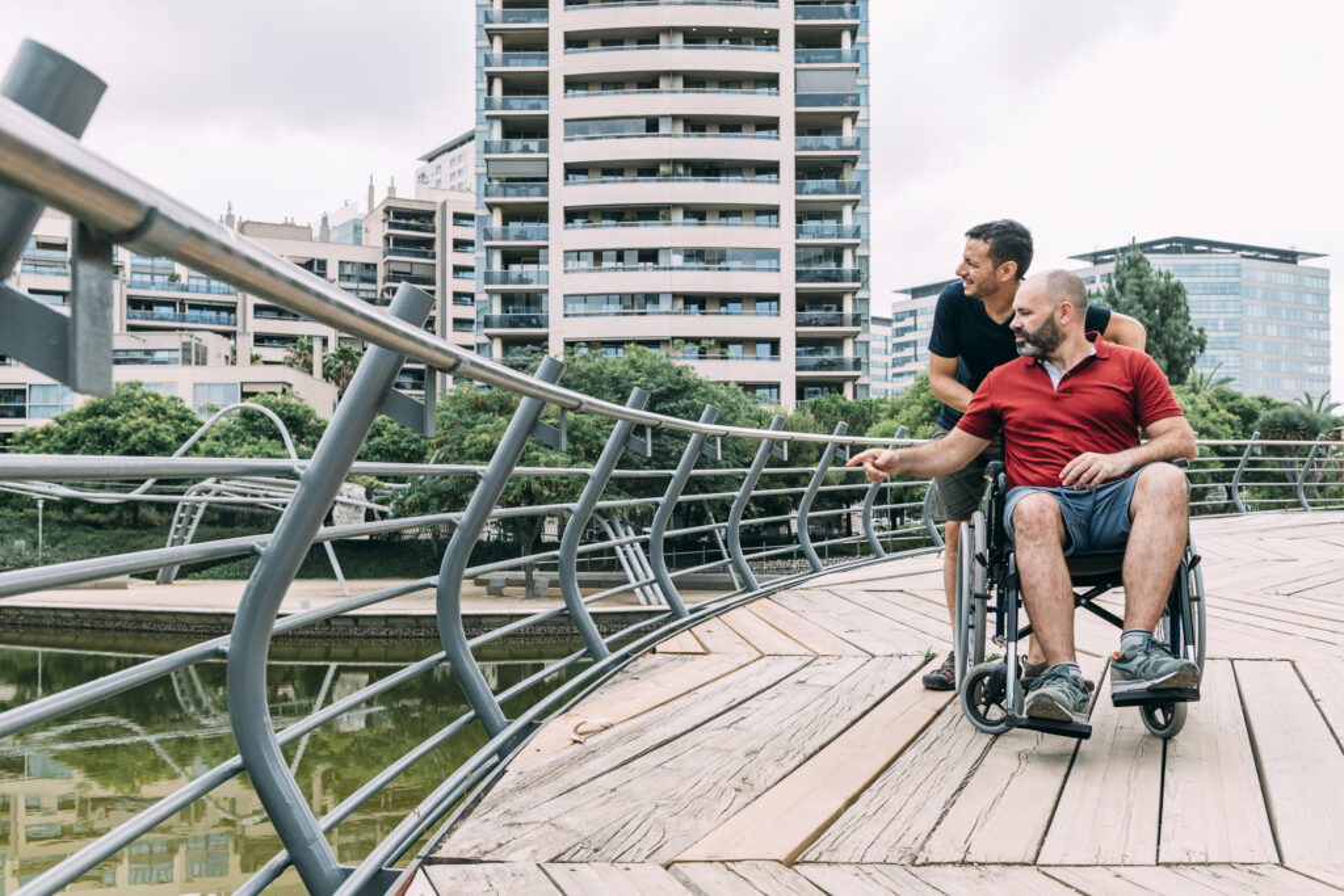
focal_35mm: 34
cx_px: 672
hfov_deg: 55.8
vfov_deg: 38.9
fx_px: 1269
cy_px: 448
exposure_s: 1/160
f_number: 6.3
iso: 200
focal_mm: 34
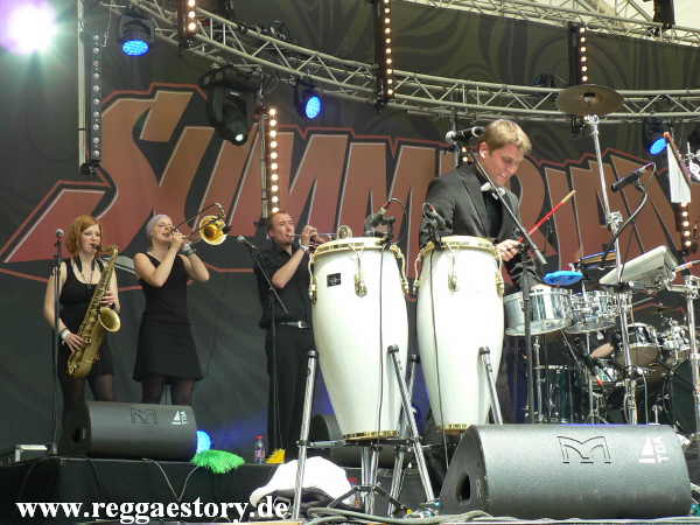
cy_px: 262
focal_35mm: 60
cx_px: 350
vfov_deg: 24.4
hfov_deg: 32.2
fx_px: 1213
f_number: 3.6
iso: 64
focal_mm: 10.2
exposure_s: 1/100
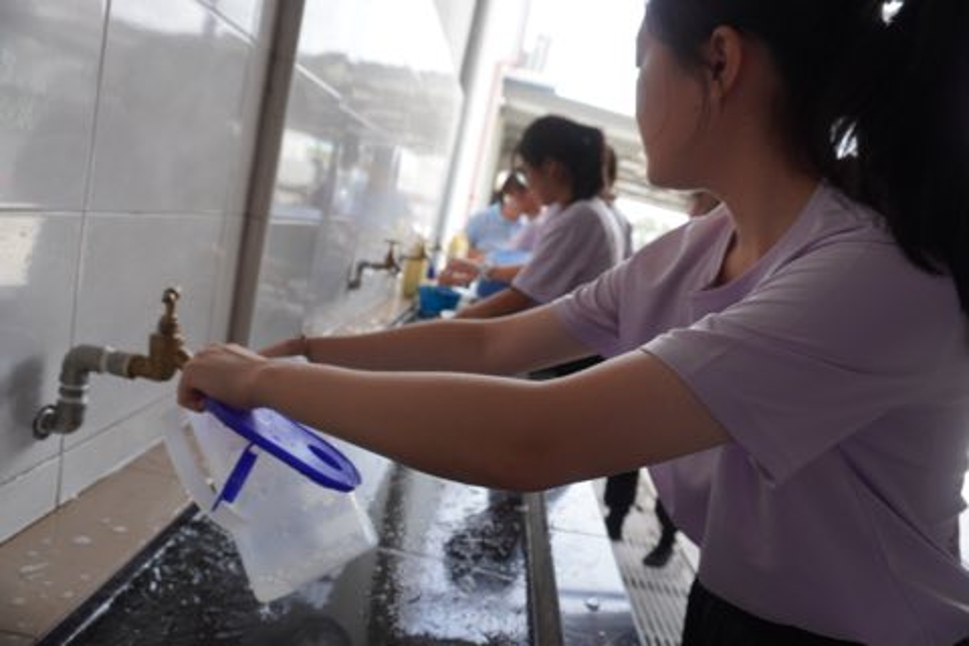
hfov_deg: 73.7
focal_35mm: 24
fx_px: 646
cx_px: 484
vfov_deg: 53.1
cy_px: 323
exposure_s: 1/160
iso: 160
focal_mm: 16
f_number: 4
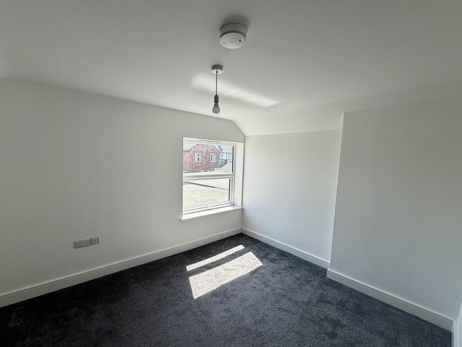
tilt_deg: -7.0
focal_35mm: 15
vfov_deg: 81.7
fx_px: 200
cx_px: 223
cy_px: 181
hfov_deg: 98.1
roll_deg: -1.2
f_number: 2.2
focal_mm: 2.22
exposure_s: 1/233
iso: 40
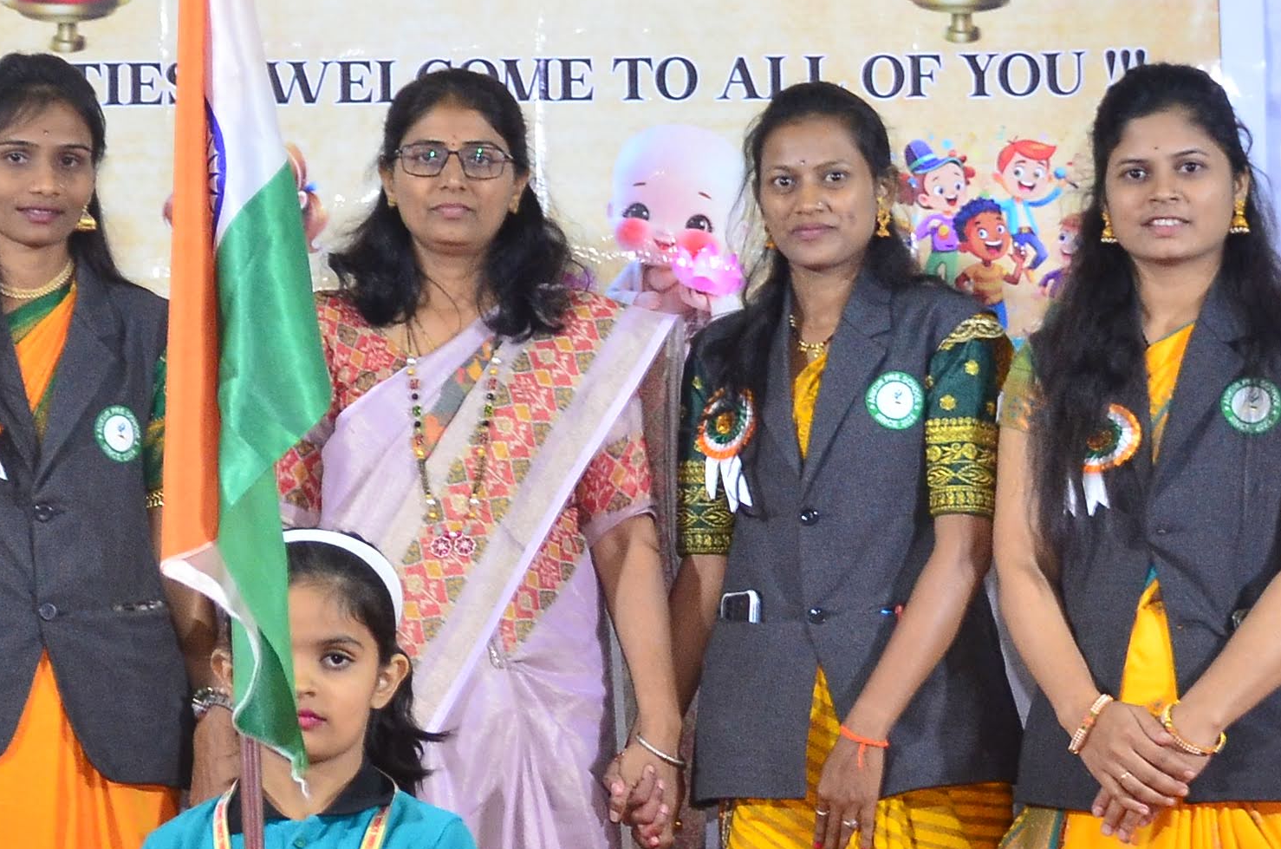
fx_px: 4616
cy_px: 250
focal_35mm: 130
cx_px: 559
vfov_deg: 10.5
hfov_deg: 15.8
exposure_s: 1/100
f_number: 4
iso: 800
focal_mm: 26
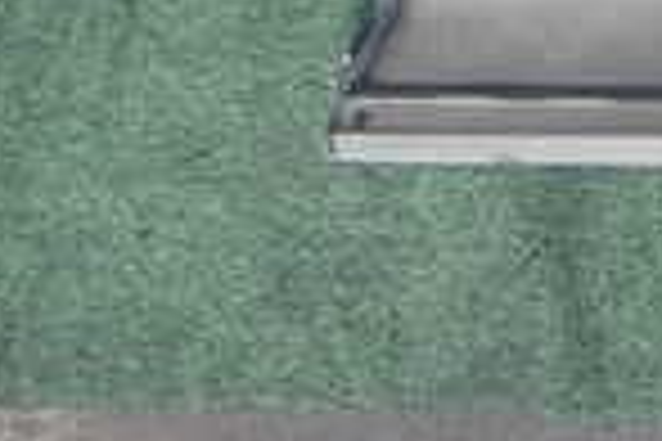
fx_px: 2335
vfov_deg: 10.4
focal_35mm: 127
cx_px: 1175
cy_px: -230
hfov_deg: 14.3
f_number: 2.3
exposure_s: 1/160
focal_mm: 5.4
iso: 100
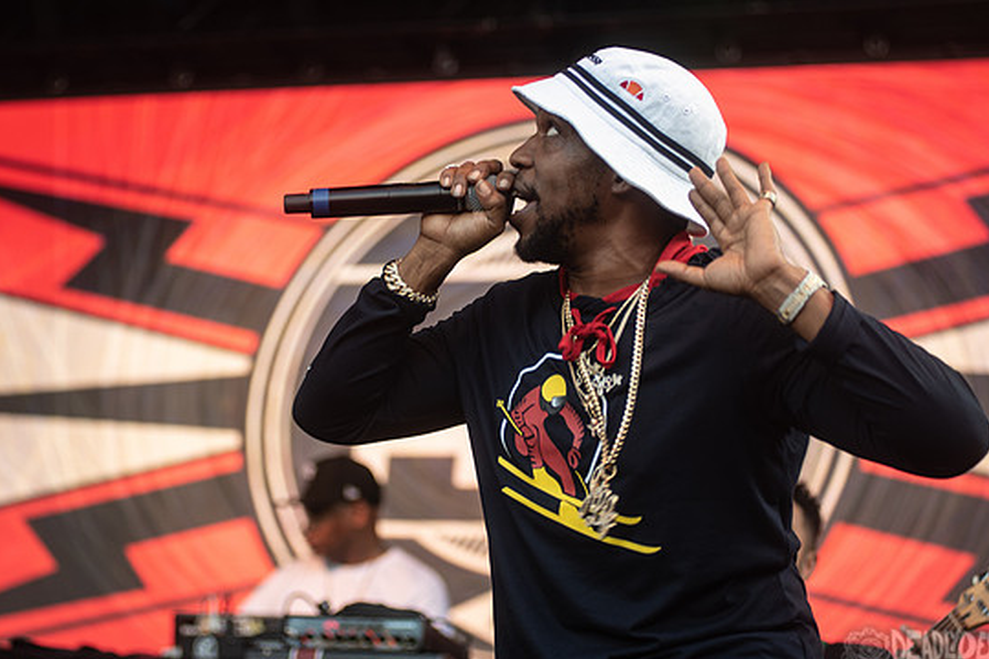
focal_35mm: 106
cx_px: 450
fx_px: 2912
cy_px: 287
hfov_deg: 19.3
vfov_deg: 12.9
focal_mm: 80
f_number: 3.5
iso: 250
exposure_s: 1/200
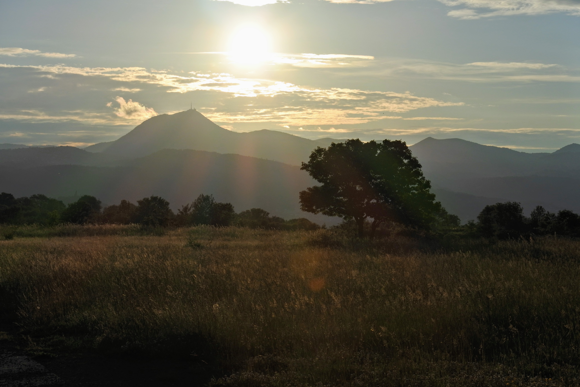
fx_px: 1337
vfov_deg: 16.5
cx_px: 290
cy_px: 194
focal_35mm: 83
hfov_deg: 24.5
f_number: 7.1
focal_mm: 30.9
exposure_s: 1/2000
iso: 160
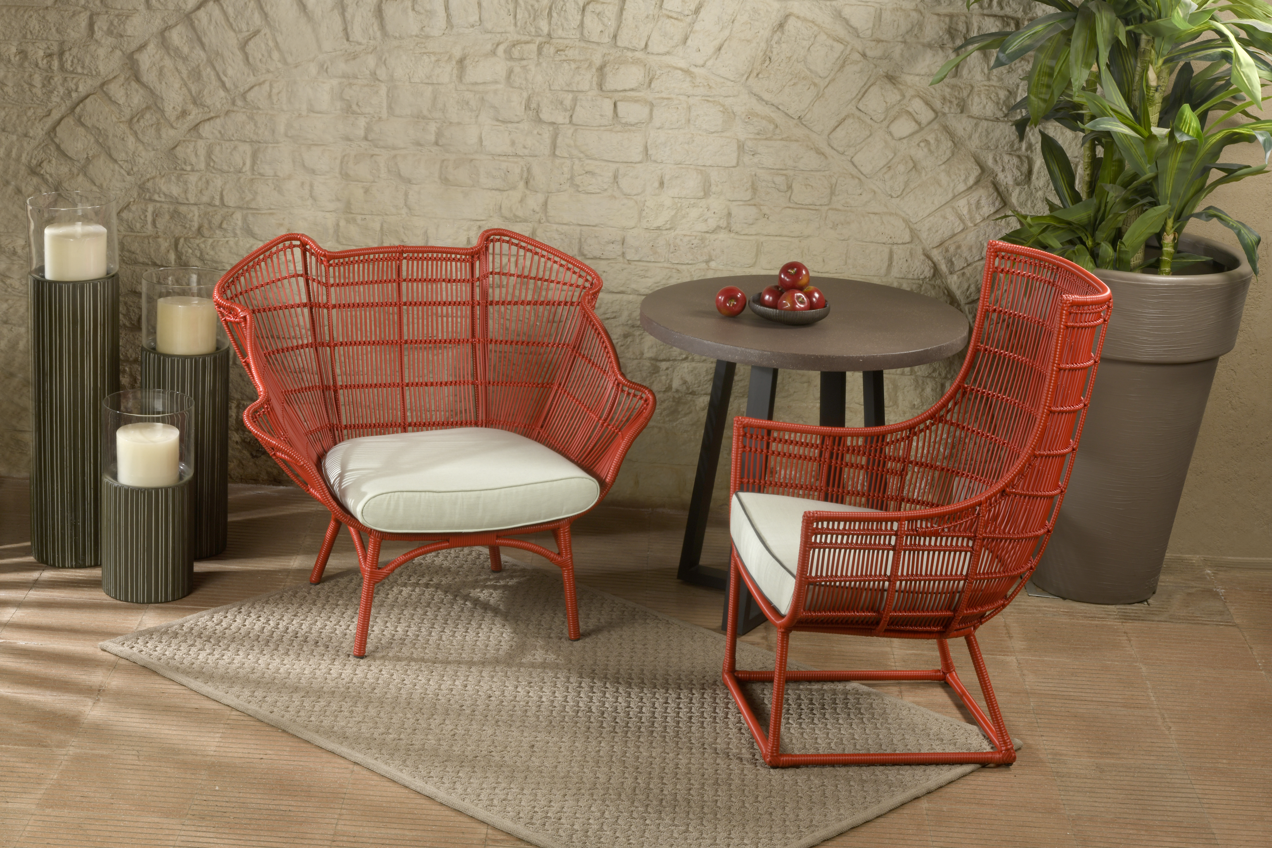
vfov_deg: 17.5
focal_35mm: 78
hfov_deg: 26.0
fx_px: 2756
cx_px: 636
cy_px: 424
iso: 160
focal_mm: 78
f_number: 22
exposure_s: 1/160
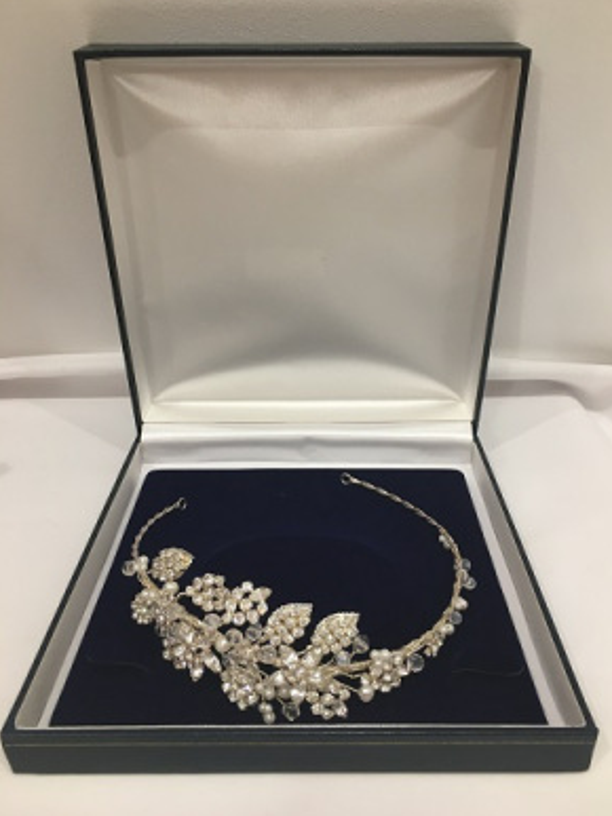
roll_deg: +0.7
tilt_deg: -27.8
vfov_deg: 60.0
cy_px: 407
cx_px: 312
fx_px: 708
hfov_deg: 46.8
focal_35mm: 30
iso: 80
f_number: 2.2
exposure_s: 1/33
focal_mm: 4.15
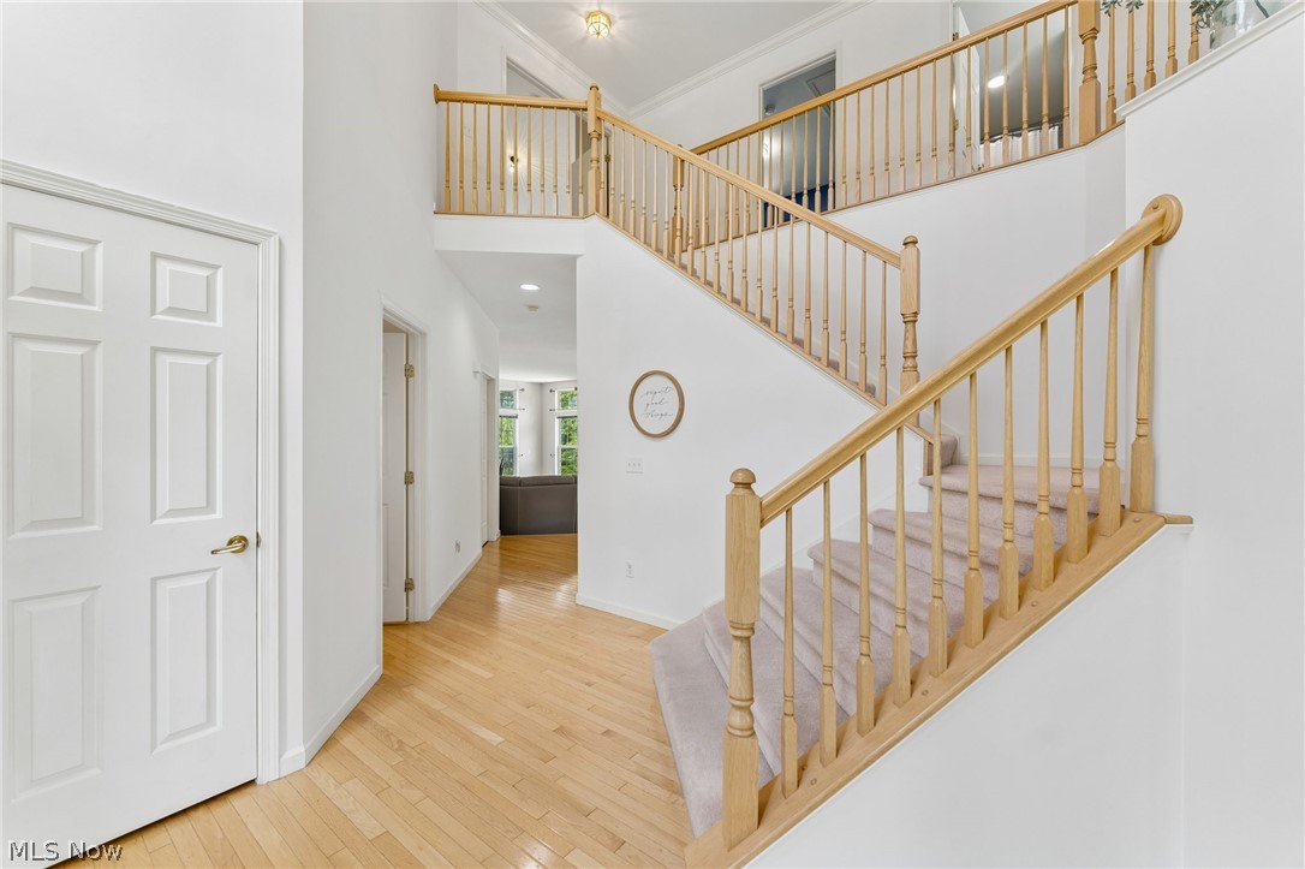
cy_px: 434
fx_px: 507
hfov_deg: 104.3
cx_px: 652
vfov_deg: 81.2
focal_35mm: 14
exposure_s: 1/30
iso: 200
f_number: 5.6
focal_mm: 14
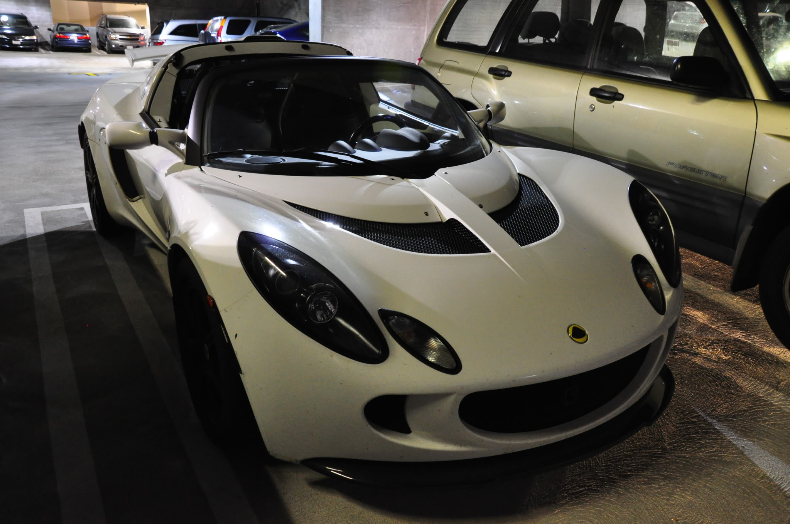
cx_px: 395
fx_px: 690
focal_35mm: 32
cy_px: 262
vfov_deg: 41.6
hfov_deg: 59.6
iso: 1600
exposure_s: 1/5
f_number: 5.6
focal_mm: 21
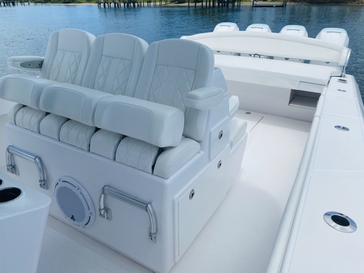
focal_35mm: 26
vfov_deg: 53.1
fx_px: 273
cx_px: 182
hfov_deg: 67.3
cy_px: 136
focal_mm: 4.25
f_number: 1.8
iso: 32
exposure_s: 1/6410
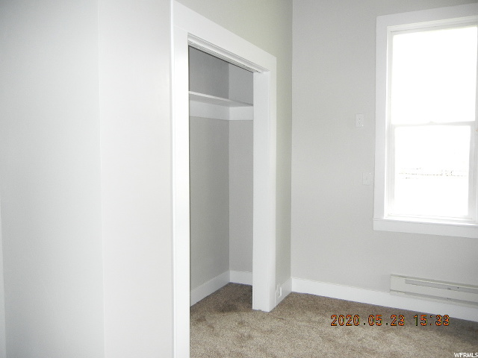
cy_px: 179
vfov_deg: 46.8
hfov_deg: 60.0
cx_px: 239
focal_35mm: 30
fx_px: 414
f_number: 3.5
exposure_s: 1/30
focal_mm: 5.4
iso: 314
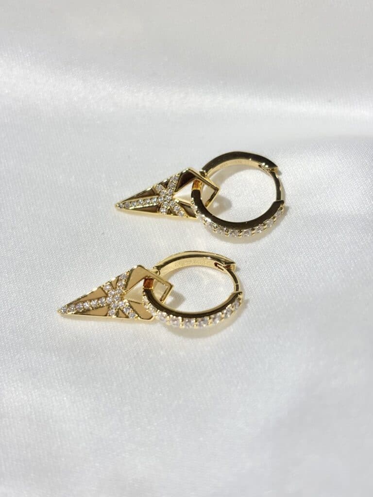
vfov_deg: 36.8
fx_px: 747
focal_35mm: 52
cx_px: 186
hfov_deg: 28.0
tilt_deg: -48.5
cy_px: 248
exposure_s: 1/361
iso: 32
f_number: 1.6
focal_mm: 5.96
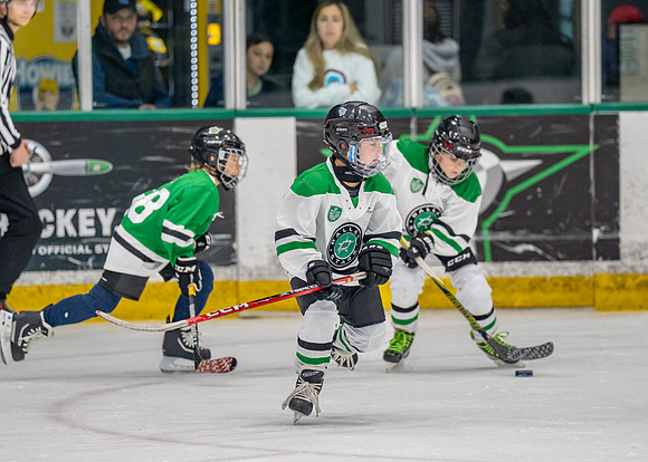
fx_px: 6087
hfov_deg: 6.1
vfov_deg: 4.4
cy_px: 221
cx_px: 368
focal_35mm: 331
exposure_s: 1/1250
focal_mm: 200
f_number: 2.8
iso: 1000
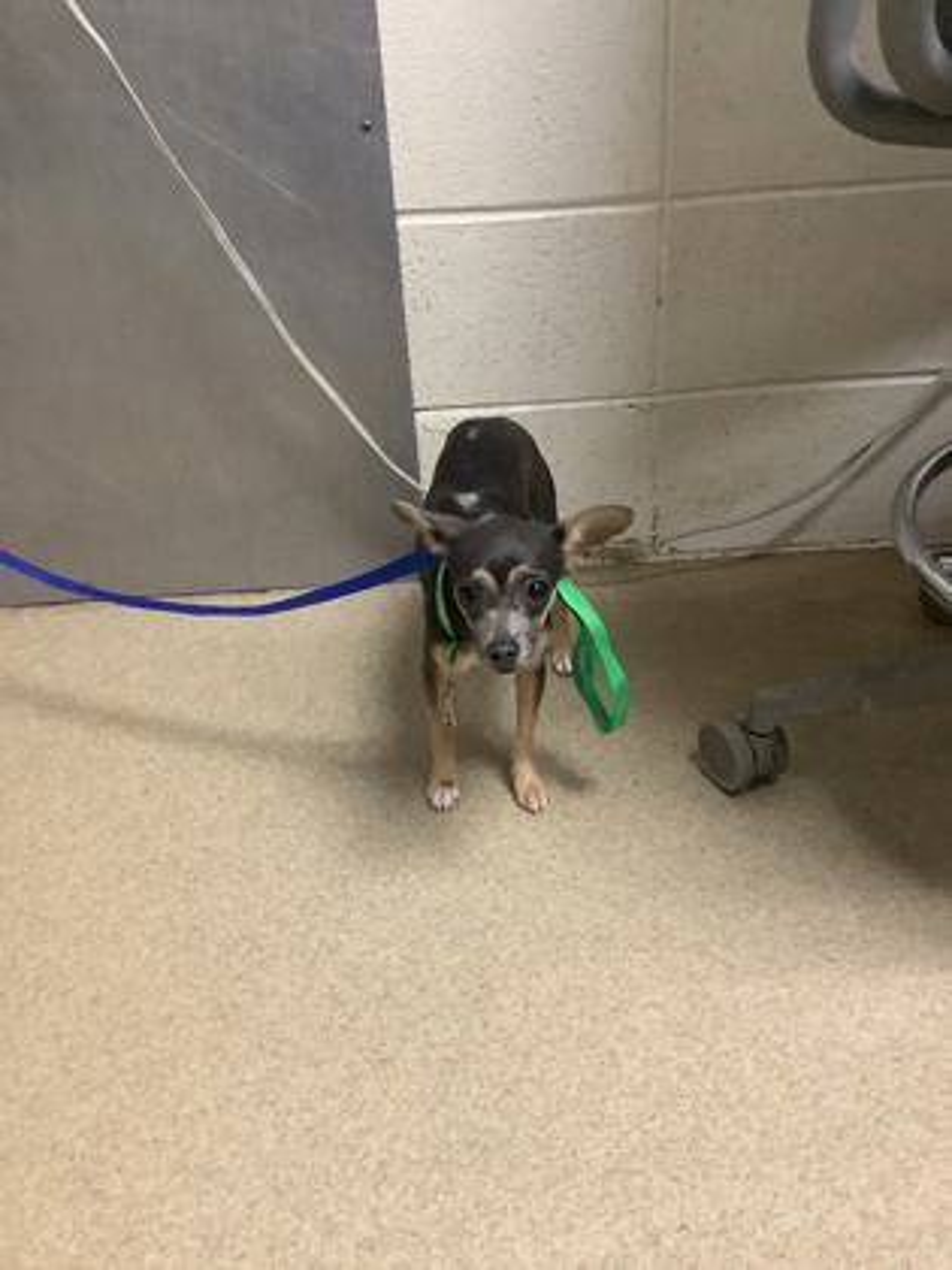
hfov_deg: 45.4
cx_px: 476
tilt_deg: -31.0
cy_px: 635
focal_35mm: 31
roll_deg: +2.3
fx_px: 1137
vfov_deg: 58.4
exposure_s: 1/60
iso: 320
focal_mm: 3.3
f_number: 2.4
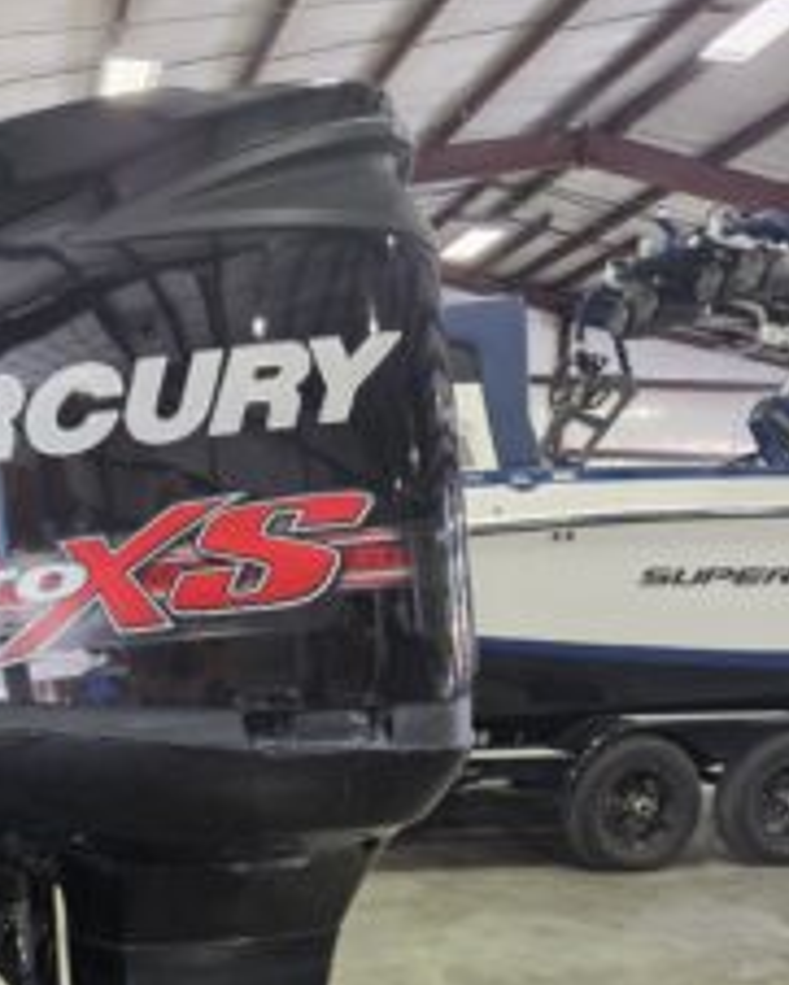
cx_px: 187
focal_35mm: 37
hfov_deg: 39.0
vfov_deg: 46.4
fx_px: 1079
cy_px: 795
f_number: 1.8
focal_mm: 5.4
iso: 400
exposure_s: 1/120
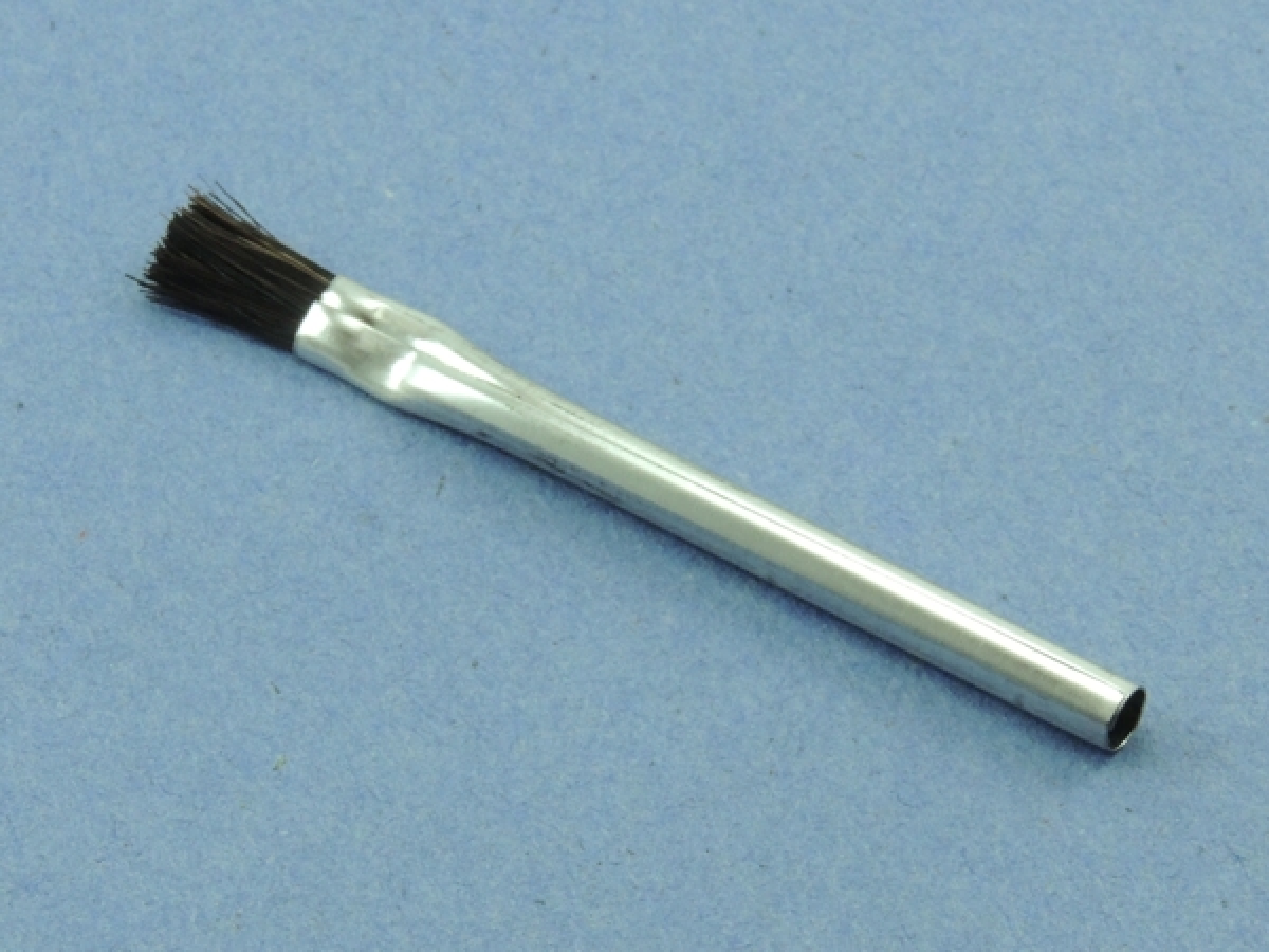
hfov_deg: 18.7
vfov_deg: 14.1
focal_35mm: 105
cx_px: 634
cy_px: 476
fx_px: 3849
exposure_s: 1/50
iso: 400
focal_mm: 18.7
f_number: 6.6
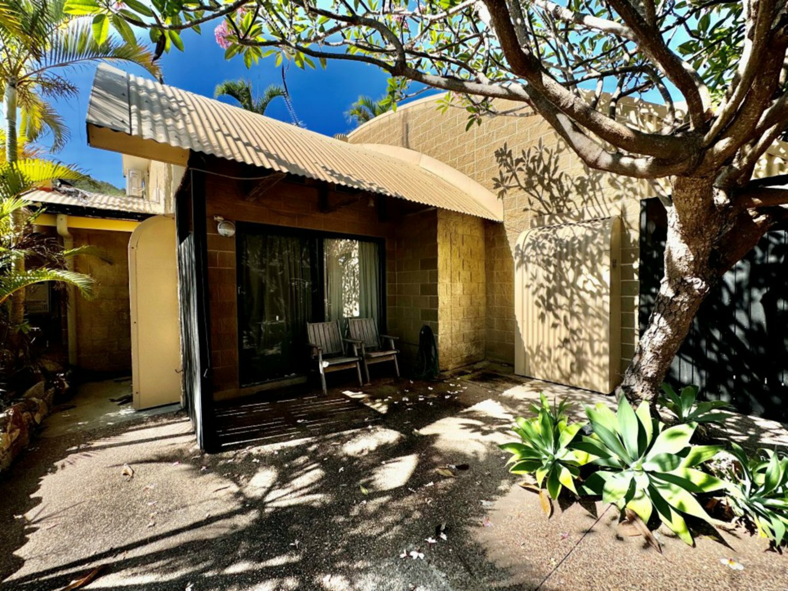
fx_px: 319
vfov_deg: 85.7
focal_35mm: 14
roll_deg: +1.0
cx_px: 394
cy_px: 296
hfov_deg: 102.1
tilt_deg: -1.9
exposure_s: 1/1672
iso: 50
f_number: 2.2
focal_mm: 2.22
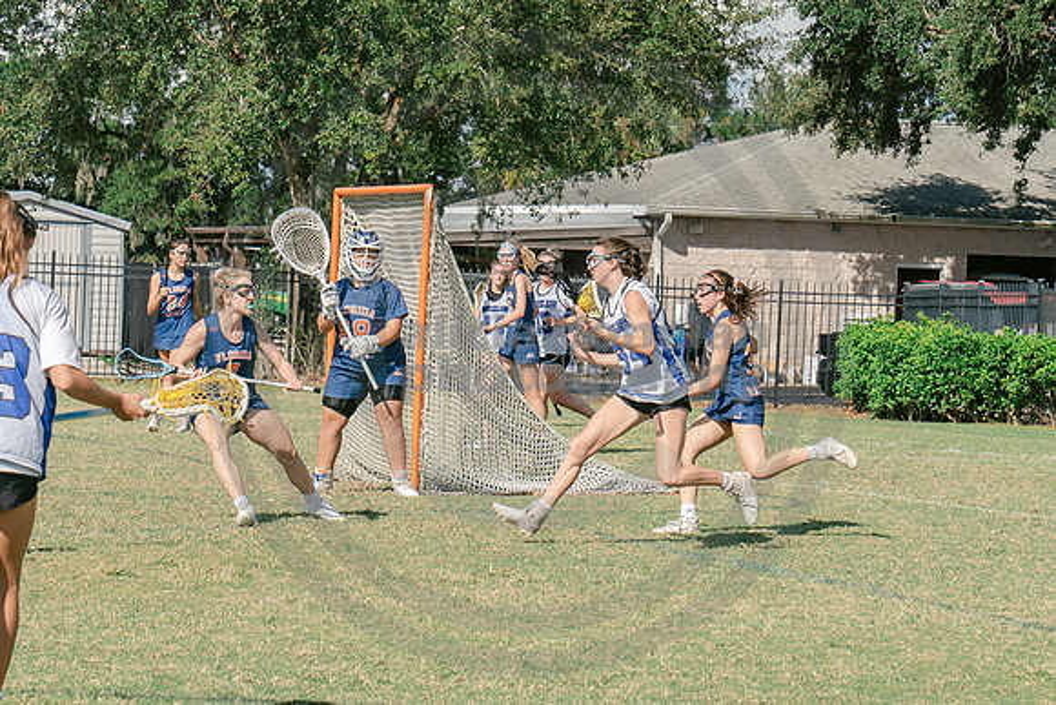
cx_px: 380
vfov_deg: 8.3
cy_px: 321
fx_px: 4829
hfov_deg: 12.5
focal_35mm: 165
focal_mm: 70
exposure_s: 1/1250
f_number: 5.6
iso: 250
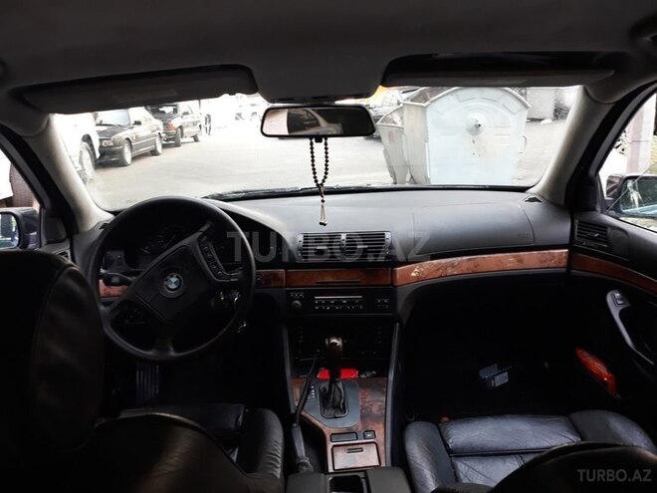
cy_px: 246
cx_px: 328
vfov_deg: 51.4
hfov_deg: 65.3
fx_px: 512
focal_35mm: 27
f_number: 1.7
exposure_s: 1/50
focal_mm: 3.71
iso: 64
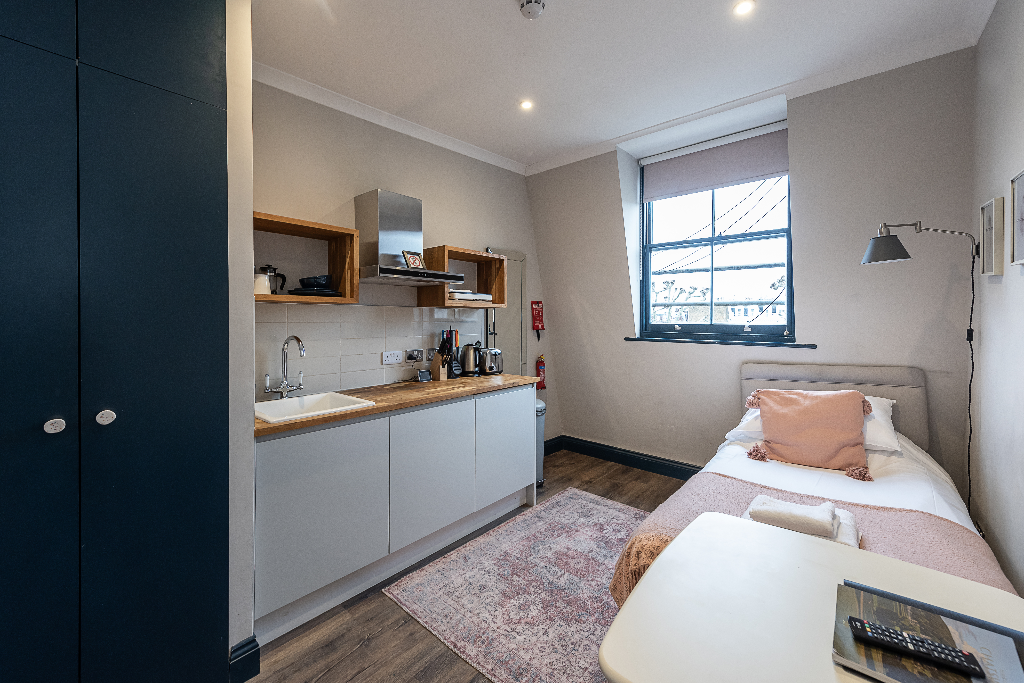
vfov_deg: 81.3
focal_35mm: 14
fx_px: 398
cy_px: 342
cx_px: 512
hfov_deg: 104.2
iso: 640
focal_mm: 14
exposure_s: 1/20
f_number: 8
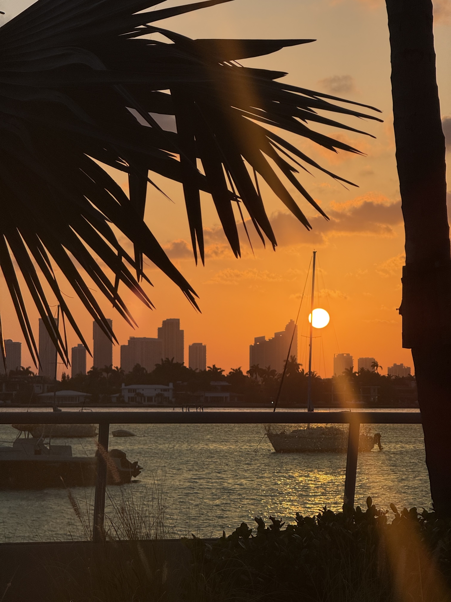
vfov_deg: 16.4
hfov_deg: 12.3
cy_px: 301
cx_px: 226
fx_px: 2084
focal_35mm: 120
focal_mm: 15.66
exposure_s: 1/2358
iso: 50
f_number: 2.8
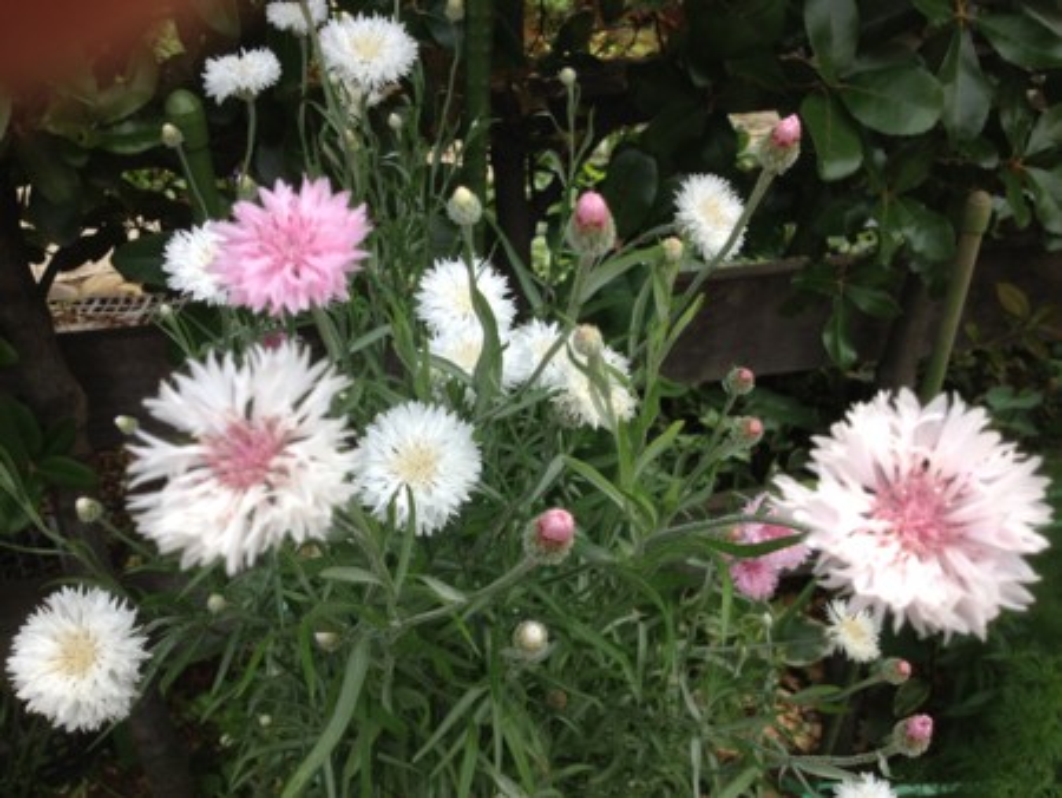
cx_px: 531
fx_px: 1074
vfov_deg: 40.7
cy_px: 399
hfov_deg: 52.6
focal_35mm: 35
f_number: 2.4
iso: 64
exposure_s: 1/587
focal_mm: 4.28
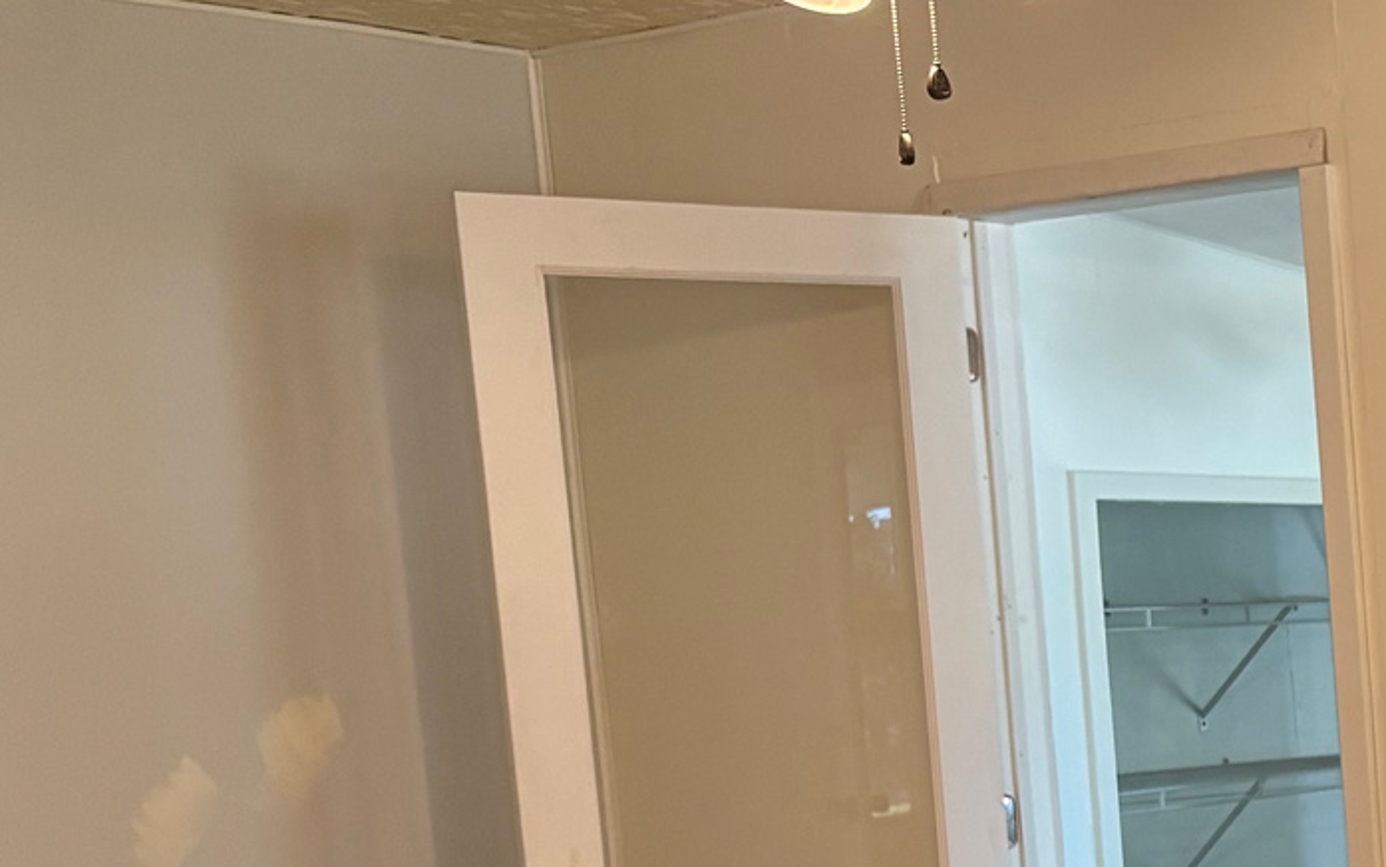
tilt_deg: -7.1
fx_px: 3060
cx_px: 2022
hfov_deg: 21.7
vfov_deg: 15.7
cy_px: 939
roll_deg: +2.5
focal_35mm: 81
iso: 250
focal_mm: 5.96
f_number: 1.6
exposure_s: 1/60
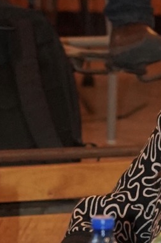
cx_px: 225
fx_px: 2377
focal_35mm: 354
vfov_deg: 5.8
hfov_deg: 3.9
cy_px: 213
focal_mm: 70
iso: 6400
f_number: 2.8
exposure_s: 1/60
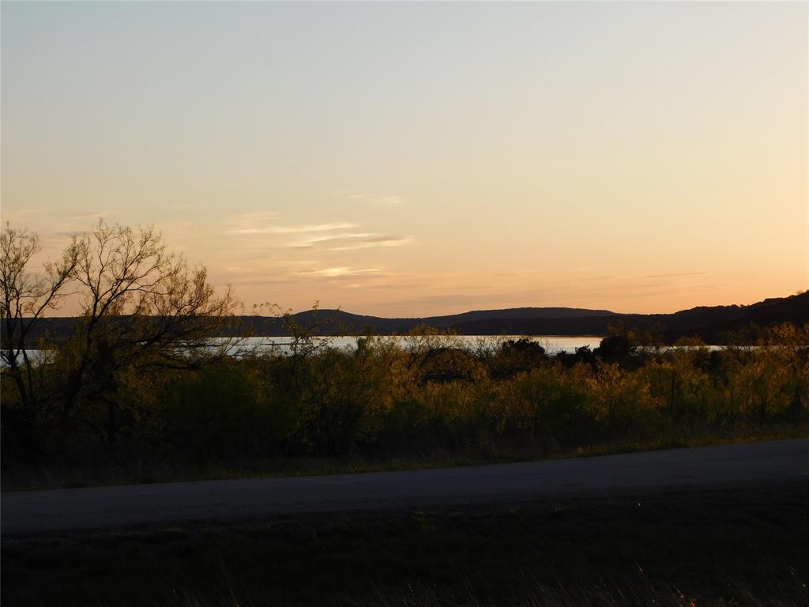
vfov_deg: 18.4
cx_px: 404
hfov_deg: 24.4
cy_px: 304
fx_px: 1870
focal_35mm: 80
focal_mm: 14.2
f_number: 4.4
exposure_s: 1/500
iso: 125
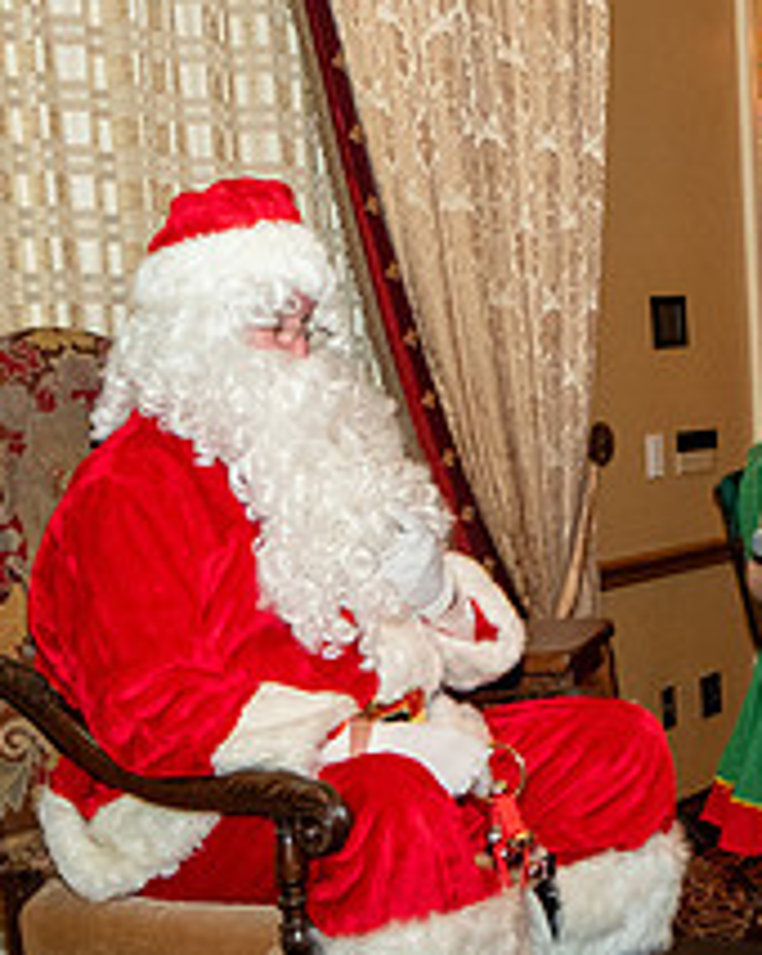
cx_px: 874
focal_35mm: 69
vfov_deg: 27.4
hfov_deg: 20.9
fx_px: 1948
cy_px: 634
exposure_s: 1/125
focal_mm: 18
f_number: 2.8
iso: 2500
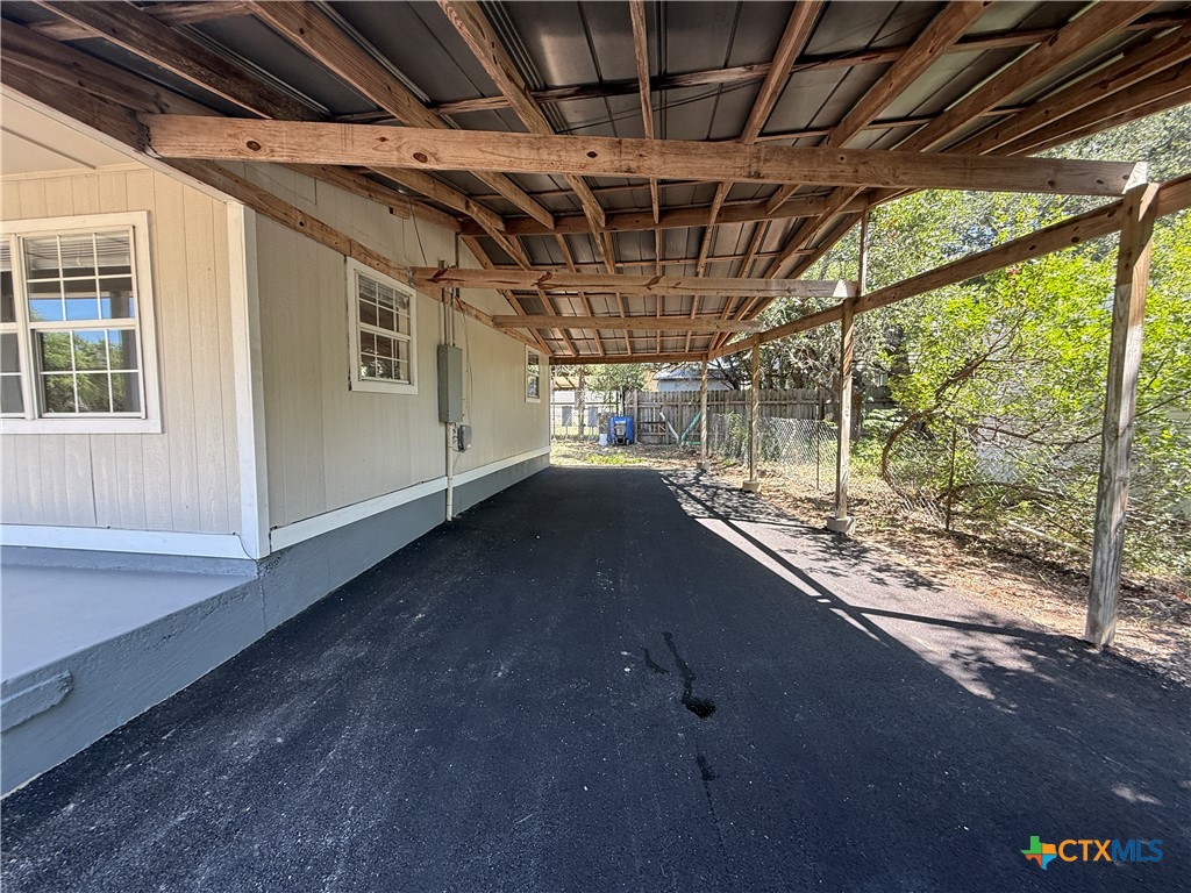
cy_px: 446
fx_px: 482
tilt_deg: -3.8
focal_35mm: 14
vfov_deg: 85.7
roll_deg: +2.1
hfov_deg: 102.1
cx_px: 596
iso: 64
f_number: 2.2
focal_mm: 2.22
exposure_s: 1/129
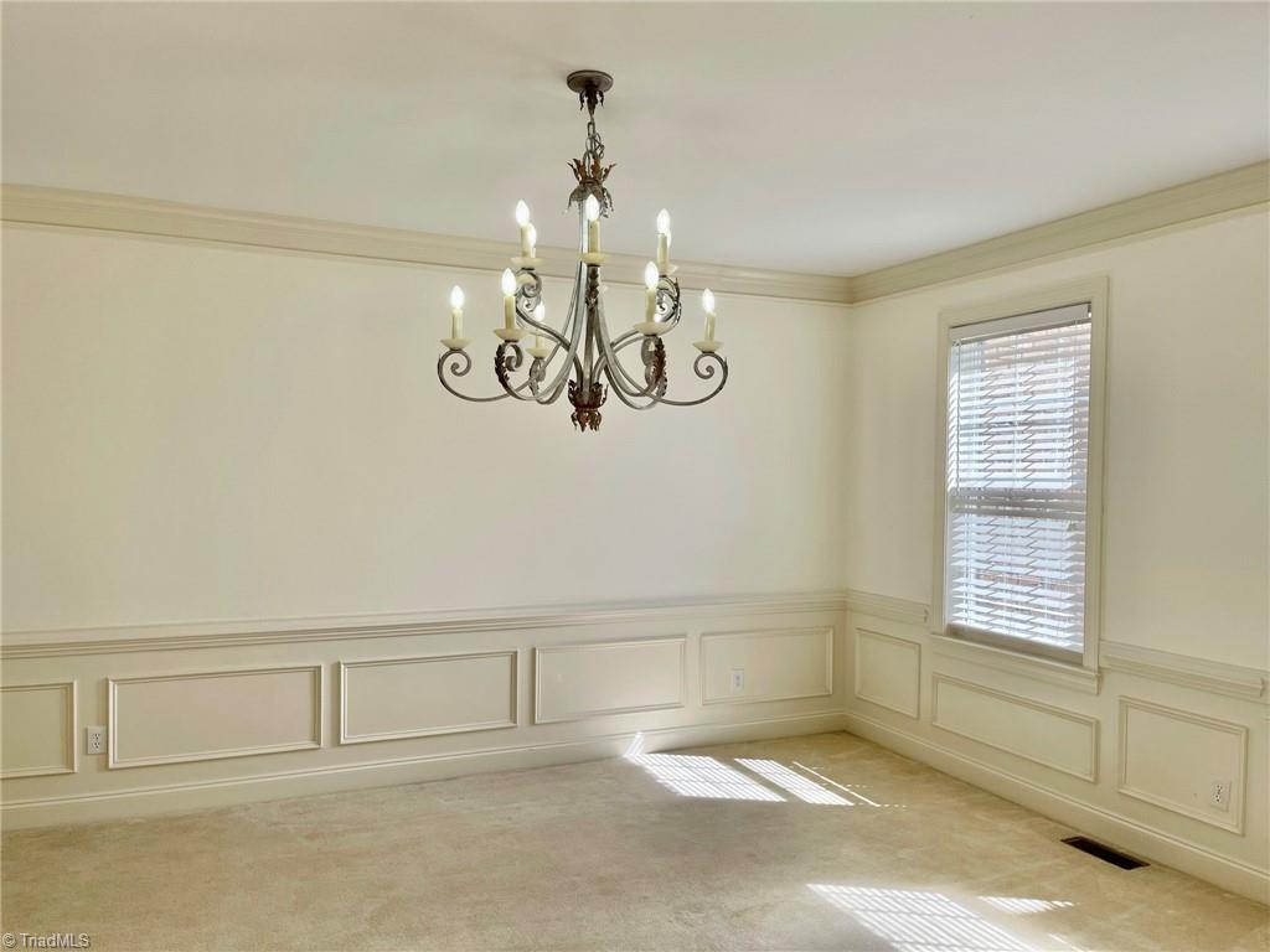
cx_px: 635
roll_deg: -1.5
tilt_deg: -1.4
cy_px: 476
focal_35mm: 26
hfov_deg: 67.3
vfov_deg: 53.1
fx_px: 954
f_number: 1.6
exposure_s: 1/535
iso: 32
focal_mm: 5.1
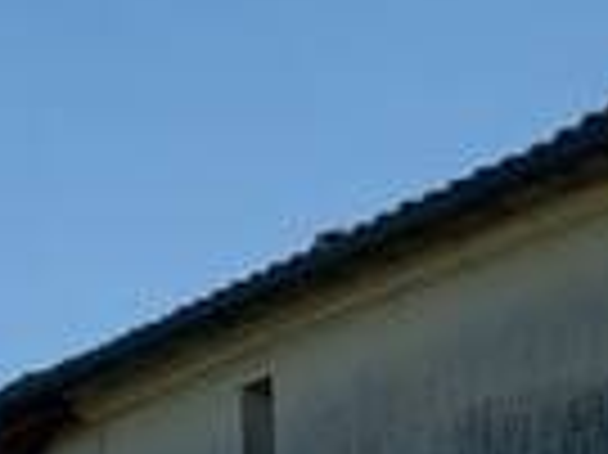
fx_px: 2404
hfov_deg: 12.5
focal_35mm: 137
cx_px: 1252
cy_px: 827
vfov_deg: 10.2
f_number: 1.8
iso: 32
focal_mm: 5.23
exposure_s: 1/1043
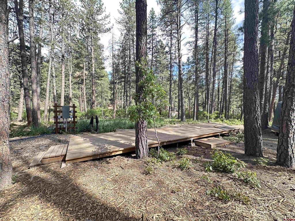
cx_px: 148
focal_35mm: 14
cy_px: 110
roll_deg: -1.8
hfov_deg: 102.1
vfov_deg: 85.7
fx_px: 119
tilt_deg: -4.3
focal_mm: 2.22
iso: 40
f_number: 2.2
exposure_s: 1/143
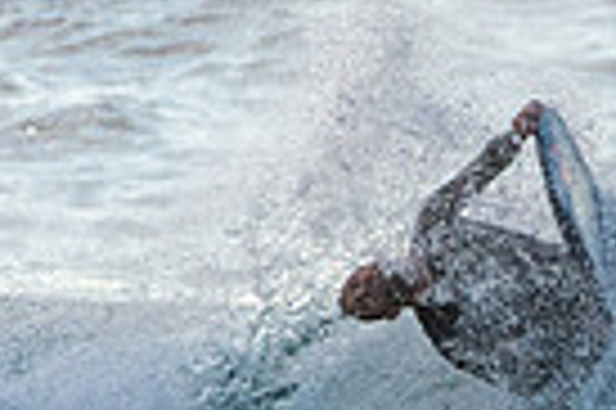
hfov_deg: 0.7
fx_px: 52075
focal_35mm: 3047
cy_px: 511
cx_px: 904
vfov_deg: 0.5
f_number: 5.6
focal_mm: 480
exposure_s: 1/1000
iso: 500
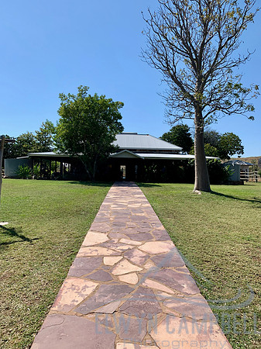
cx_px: 130
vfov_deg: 67.3
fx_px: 262
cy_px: 174
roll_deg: -1.8
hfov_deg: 53.0
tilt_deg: +1.4
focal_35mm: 26
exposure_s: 1/2833
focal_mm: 4.25
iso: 25
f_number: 1.8
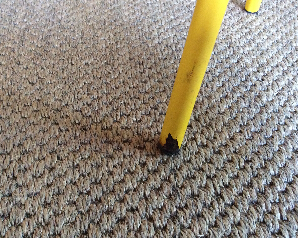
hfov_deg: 52.8
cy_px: 119
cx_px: 143
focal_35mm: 34
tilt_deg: -48.9
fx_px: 300
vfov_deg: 43.4
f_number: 2.4
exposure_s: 1/17
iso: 320
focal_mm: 3.3
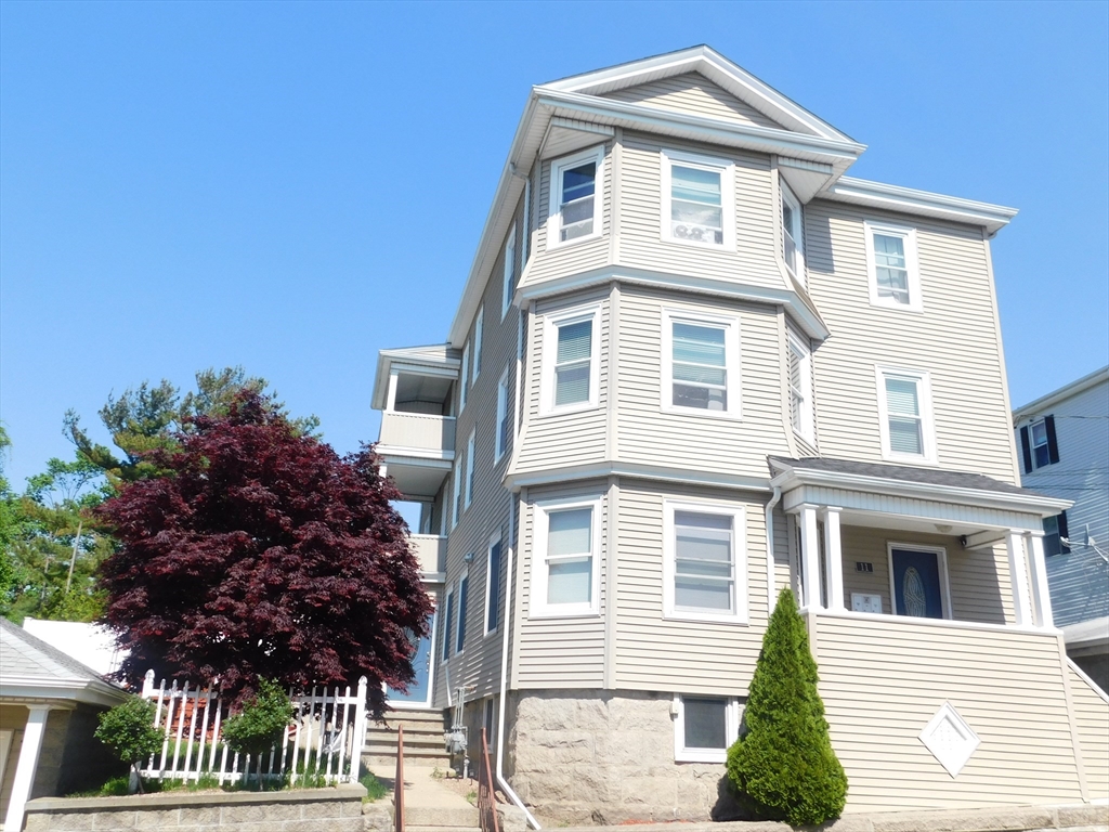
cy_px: 416
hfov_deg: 60.0
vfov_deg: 46.8
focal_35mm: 30
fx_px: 961
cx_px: 554
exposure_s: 1/1000
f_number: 3.2
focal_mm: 5.3
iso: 125
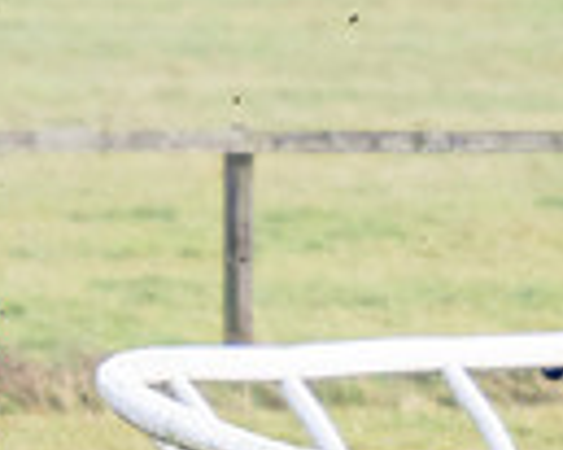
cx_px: -53
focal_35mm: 1460
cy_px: 488
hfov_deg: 1.3
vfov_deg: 1.1
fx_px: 24309
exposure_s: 1/2000
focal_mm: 210
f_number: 4
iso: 800
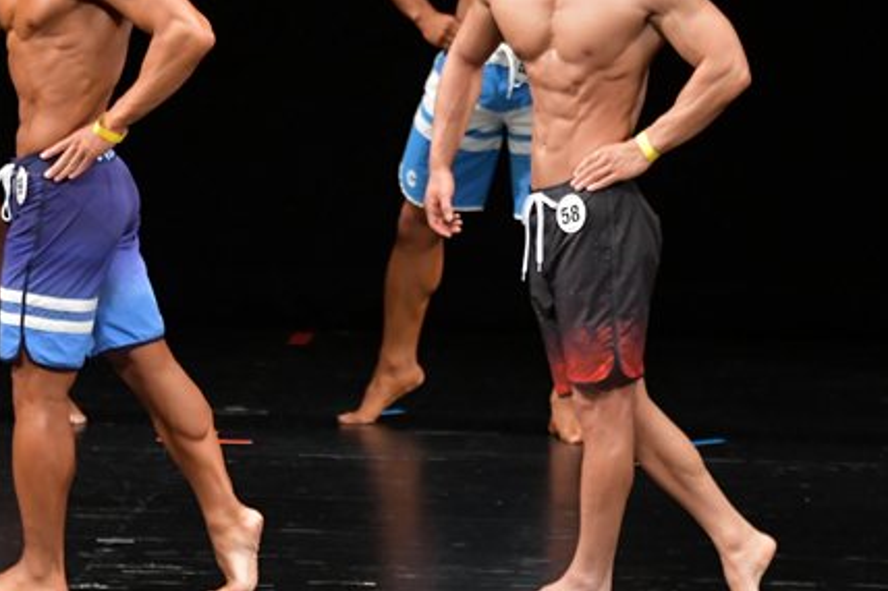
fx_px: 11391
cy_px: 232
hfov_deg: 4.5
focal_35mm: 462
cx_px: 157
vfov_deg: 3.0
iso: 3200
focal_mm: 170
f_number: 5.6
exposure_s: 1/400
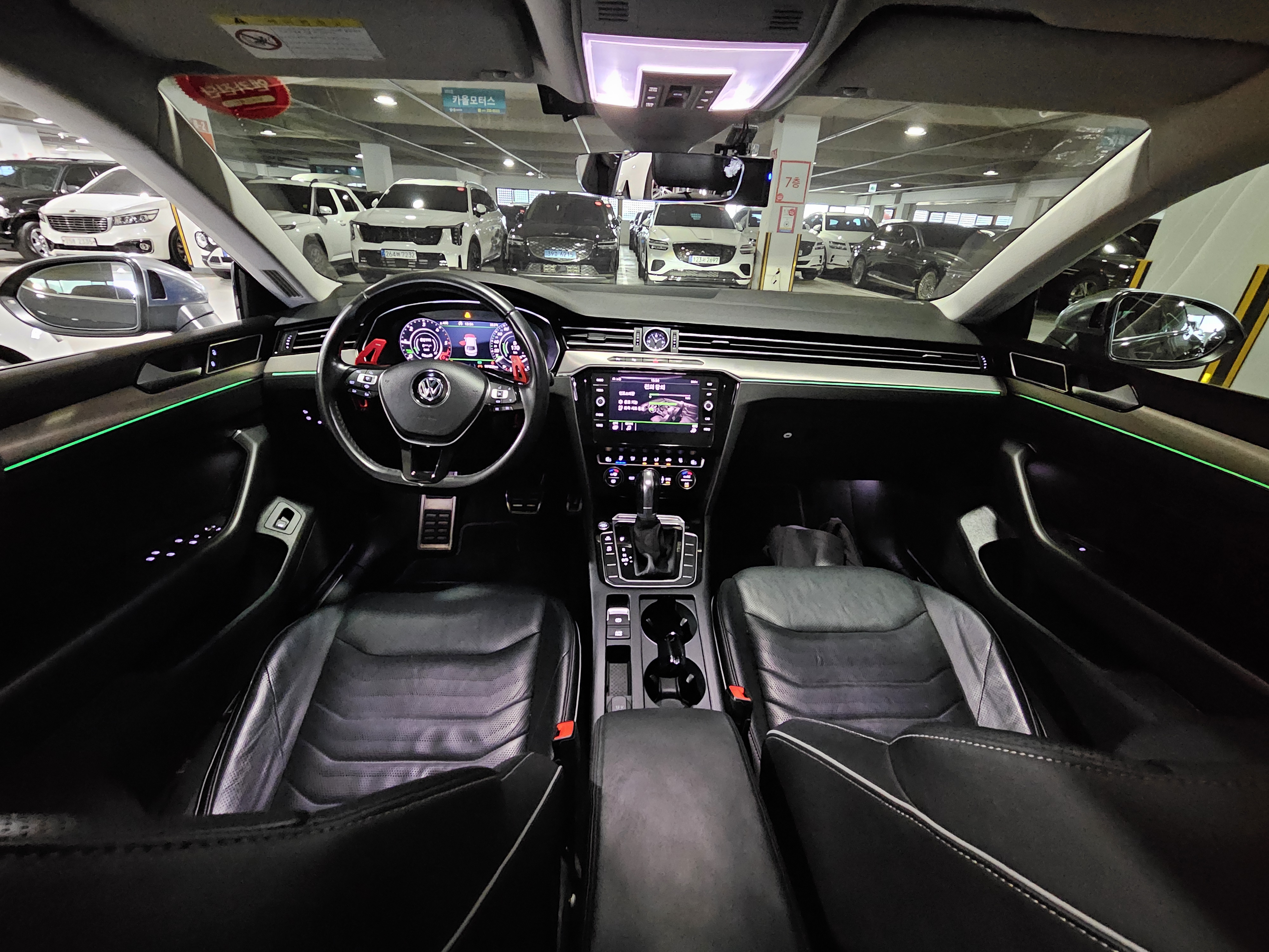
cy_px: 476
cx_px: 634
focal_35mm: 13
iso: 2000
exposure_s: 1/25.3
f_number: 2.2
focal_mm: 2.2
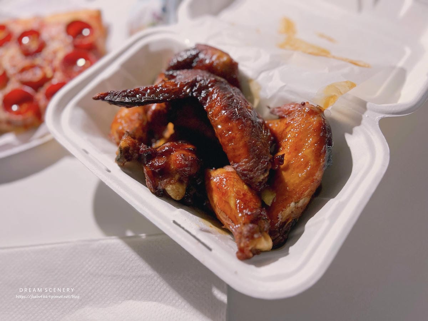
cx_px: 214
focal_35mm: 26
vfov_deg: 53.1
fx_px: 321
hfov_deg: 67.3
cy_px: 160
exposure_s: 1/60
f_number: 1.5
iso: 200
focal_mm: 5.7
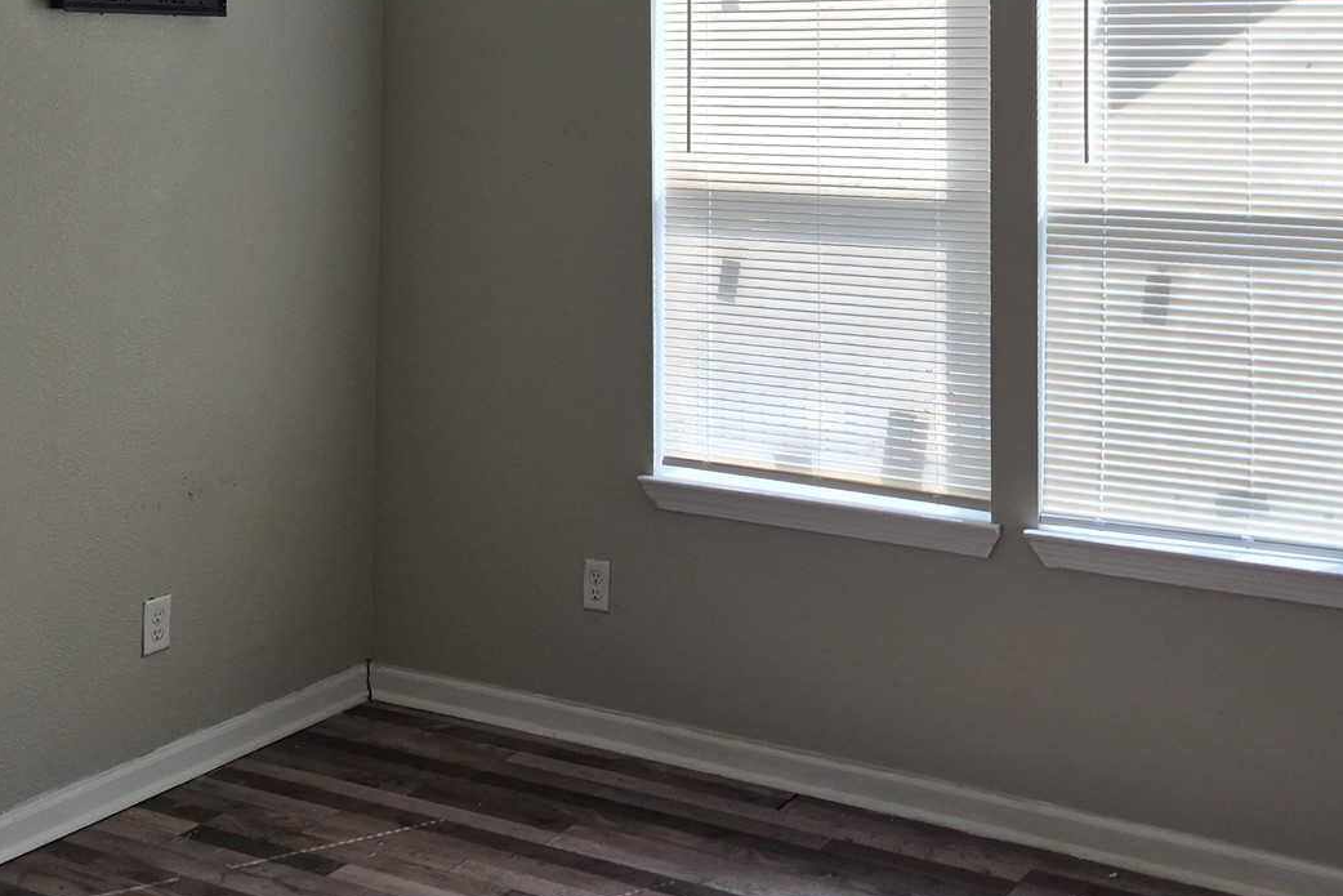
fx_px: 1753
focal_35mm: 47
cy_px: 48
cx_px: 759
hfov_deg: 41.8
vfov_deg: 27.4
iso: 80
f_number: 1.8
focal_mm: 5.4
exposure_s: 1/928
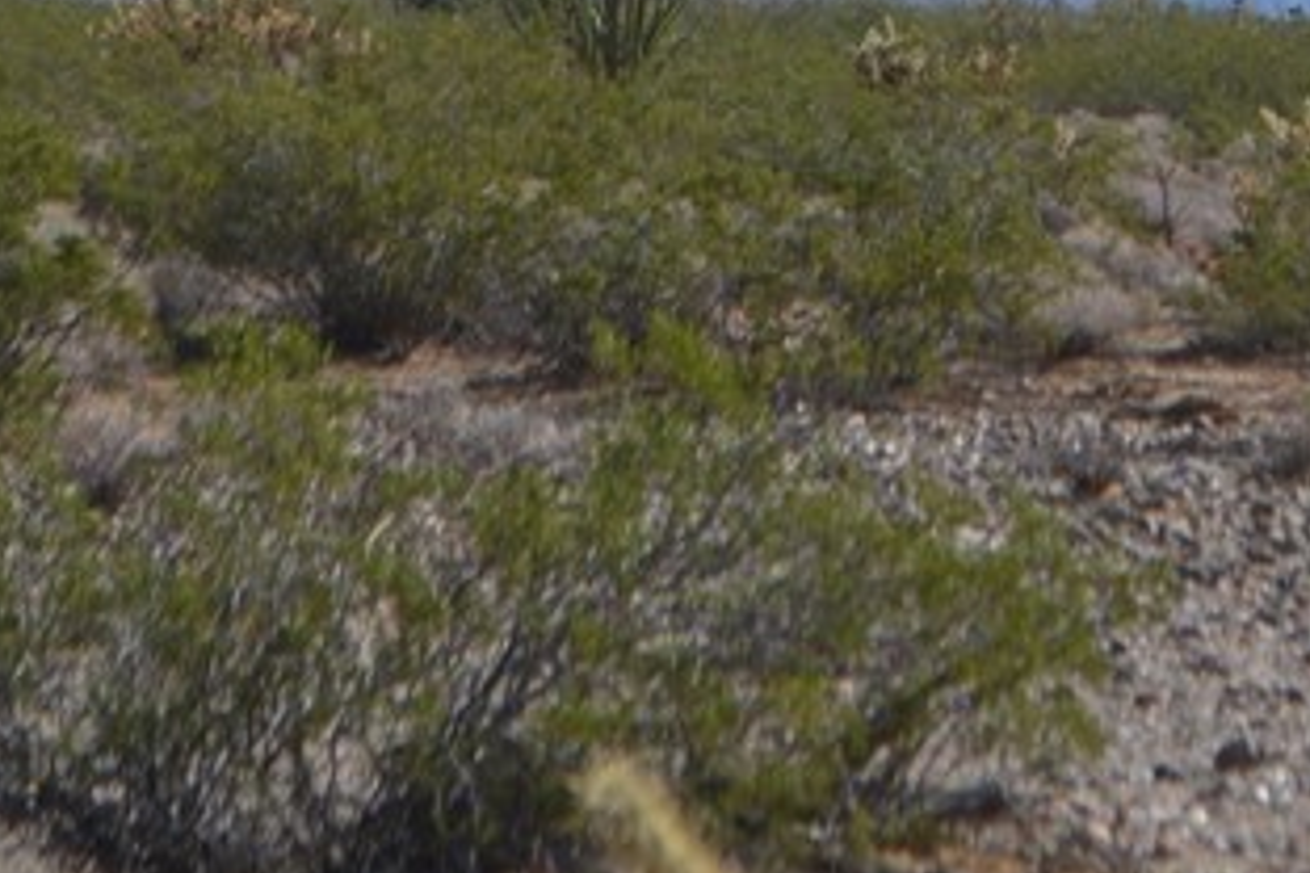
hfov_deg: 7.1
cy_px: -189
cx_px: 1449
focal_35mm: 287
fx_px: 10433
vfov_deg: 4.8
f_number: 7.1
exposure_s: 1/2000
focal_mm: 55
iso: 400
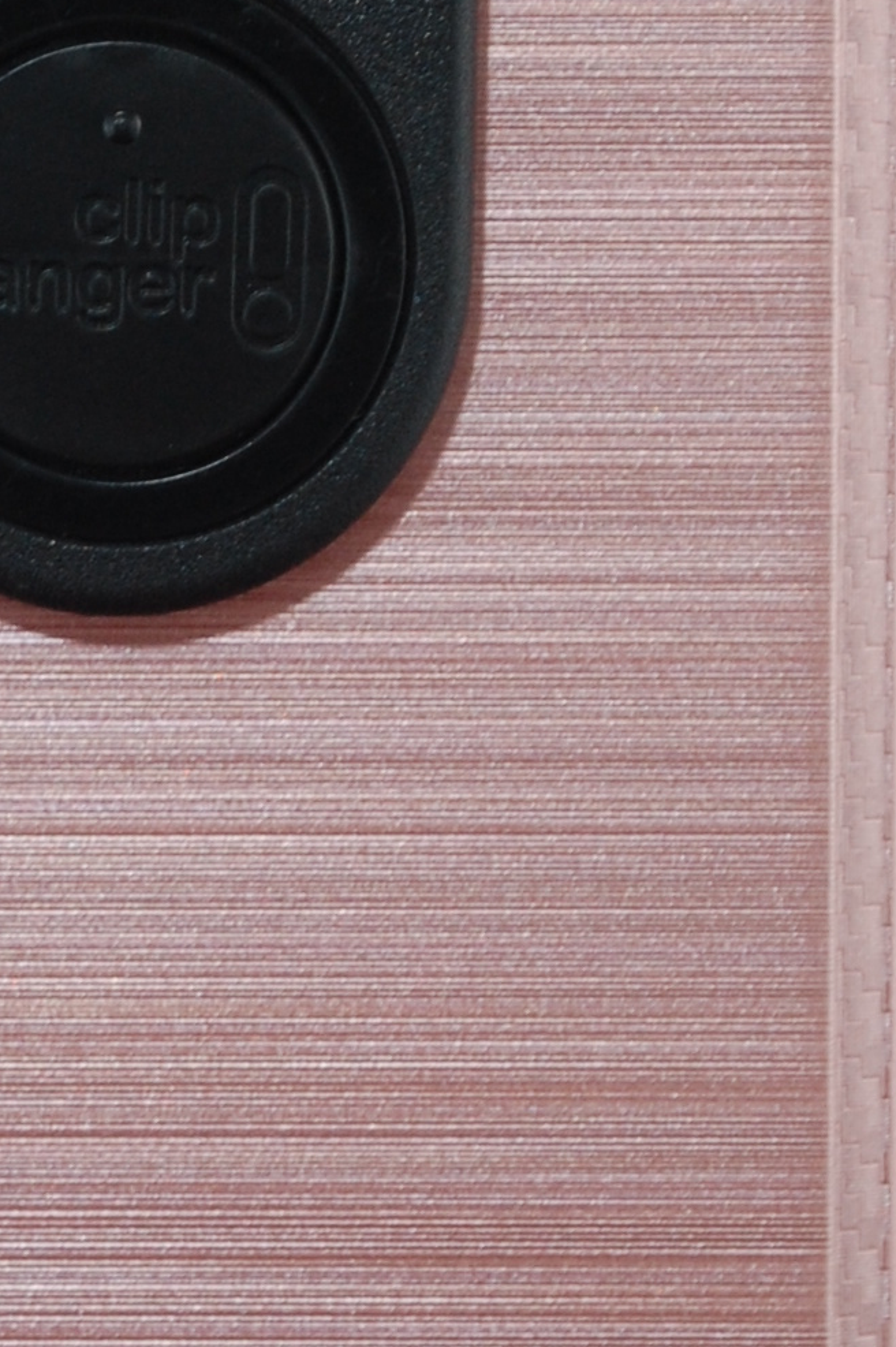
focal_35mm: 183
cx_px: 130
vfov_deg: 11.2
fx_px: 6841
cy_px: 493
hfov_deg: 7.5
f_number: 5.3
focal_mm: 40
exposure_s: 1/30
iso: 400
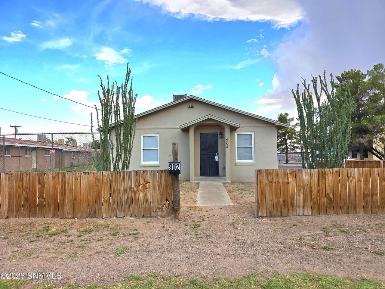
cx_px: 192
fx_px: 256
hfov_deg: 73.9
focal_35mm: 23
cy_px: 144
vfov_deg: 58.9
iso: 12
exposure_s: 1/370
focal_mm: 6.3
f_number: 1.7
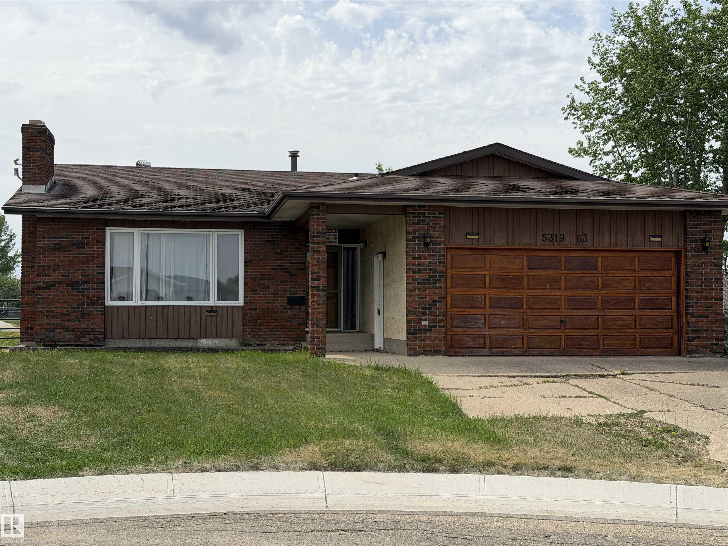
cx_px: 364
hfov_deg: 39.7
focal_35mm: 48
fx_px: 1009
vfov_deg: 30.3
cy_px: 273
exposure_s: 1/6024
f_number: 1.78
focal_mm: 6.76
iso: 64
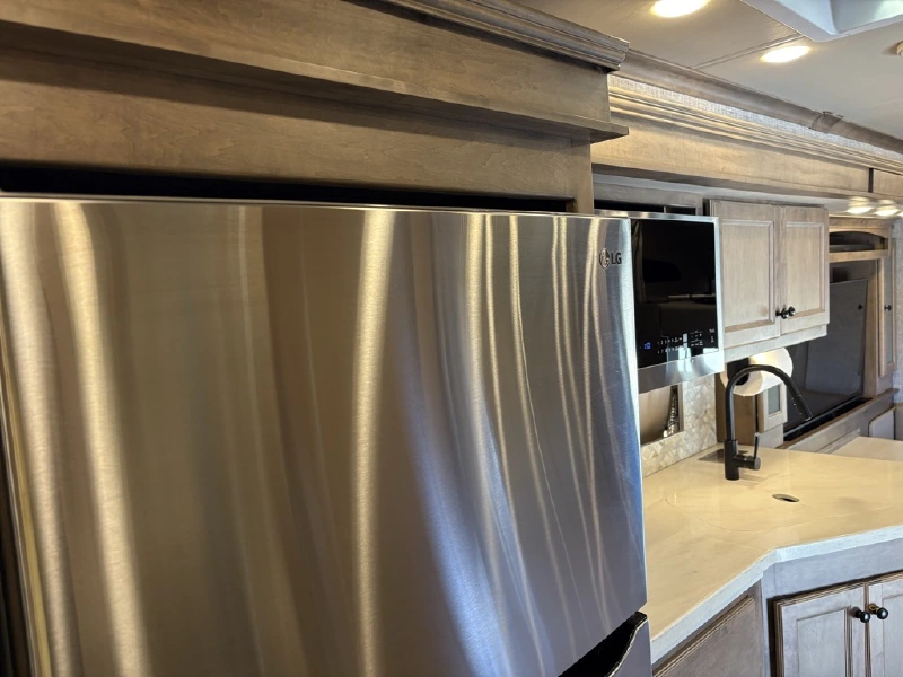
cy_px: 338
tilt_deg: -5.7
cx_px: 452
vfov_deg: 53.1
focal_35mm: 26
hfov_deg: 67.3
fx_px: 678
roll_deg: +3.5
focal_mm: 5.96
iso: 160
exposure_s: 1/60
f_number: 1.6
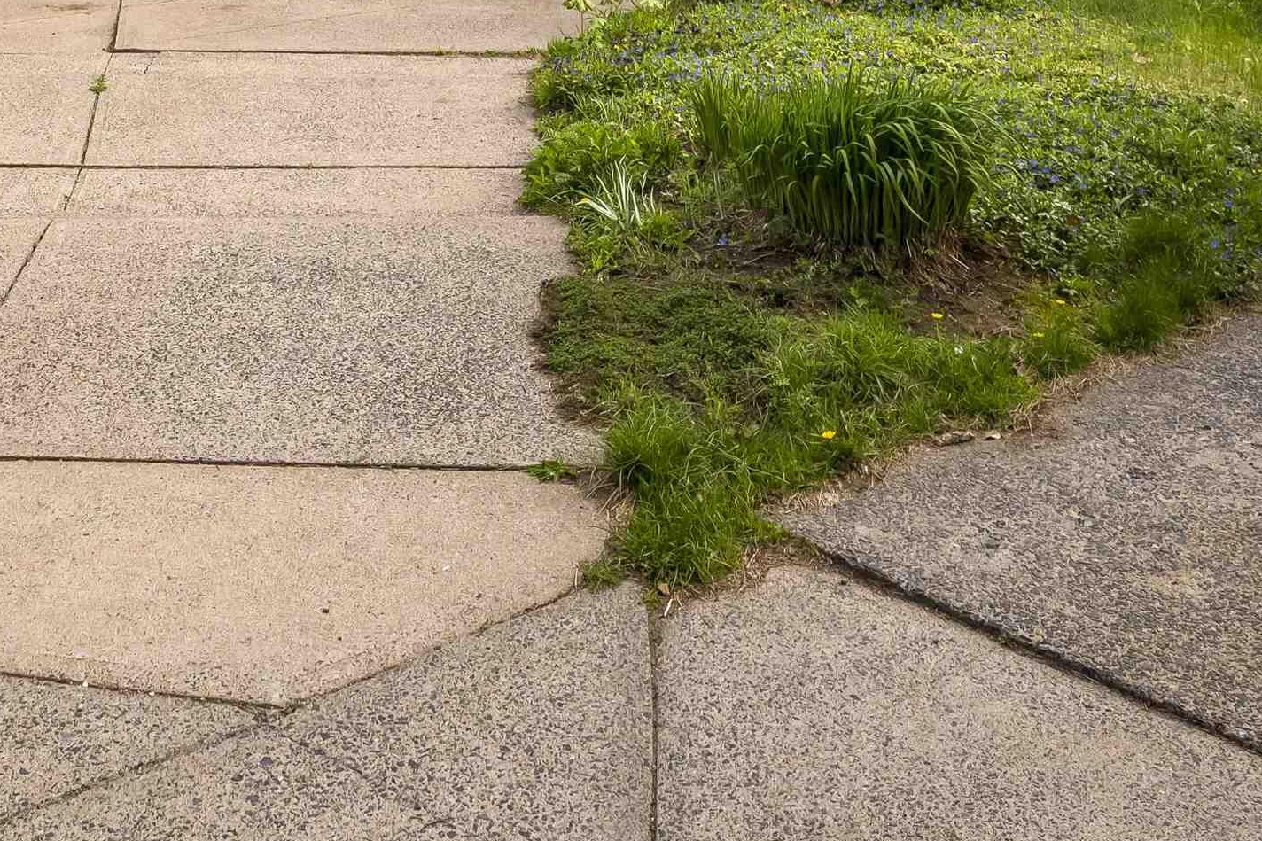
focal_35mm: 42
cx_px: 357
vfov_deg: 29.2
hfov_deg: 45.1
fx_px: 1475
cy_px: -53
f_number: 6.3
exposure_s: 1/800
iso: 400
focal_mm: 13
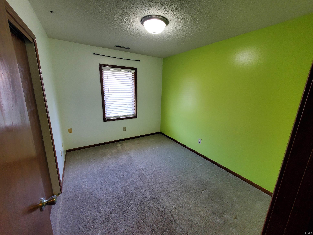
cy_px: 118
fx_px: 118
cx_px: 156
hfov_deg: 106.2
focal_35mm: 13
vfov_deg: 89.9
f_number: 2.2
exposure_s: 1/60
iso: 100
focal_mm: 1.8
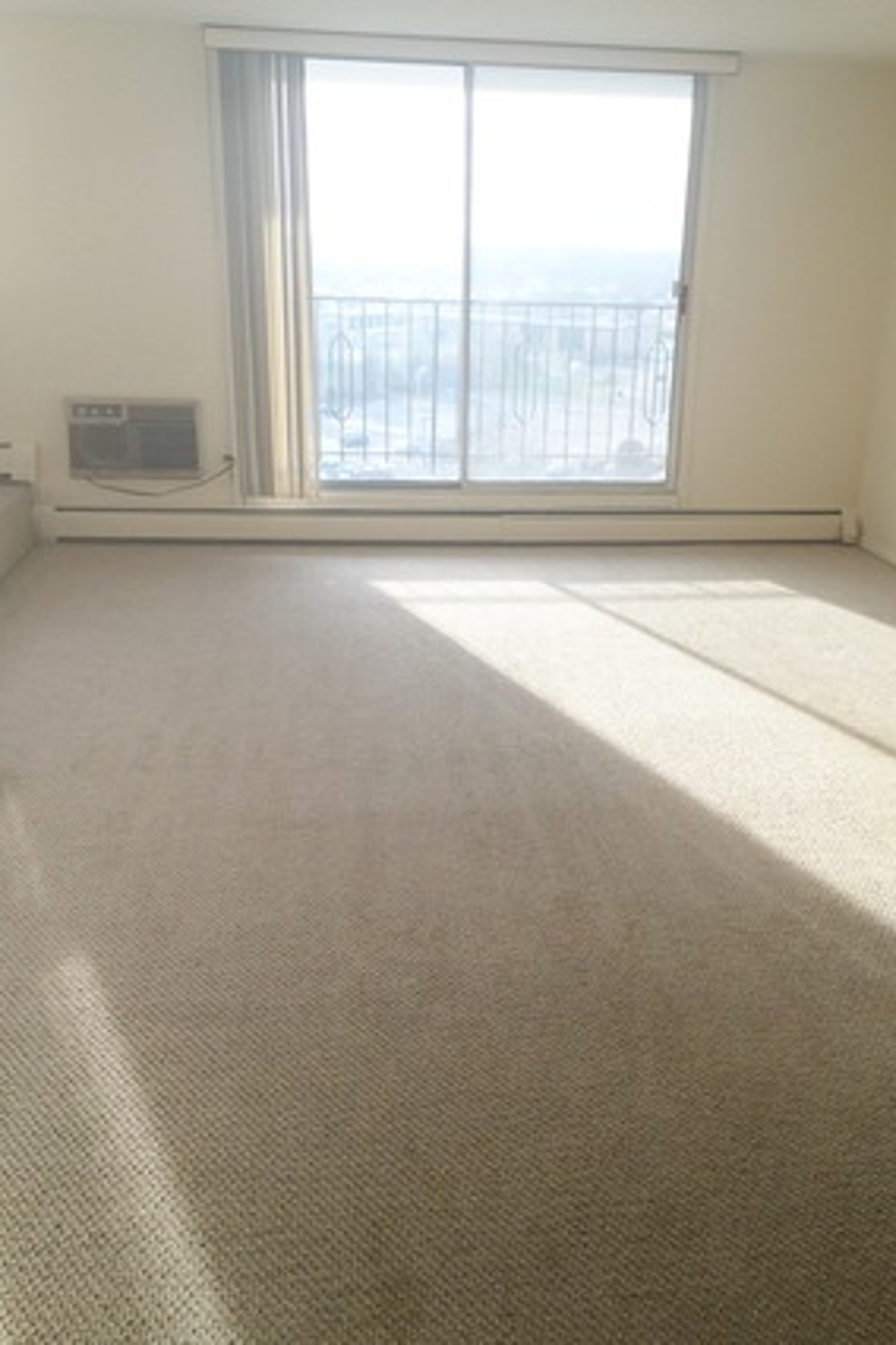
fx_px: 1269
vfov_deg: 55.8
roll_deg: -0.5
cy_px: 710
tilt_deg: -21.8
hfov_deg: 38.8
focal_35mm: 34
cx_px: 508
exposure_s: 1/120
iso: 64
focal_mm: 4.15
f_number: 2.2
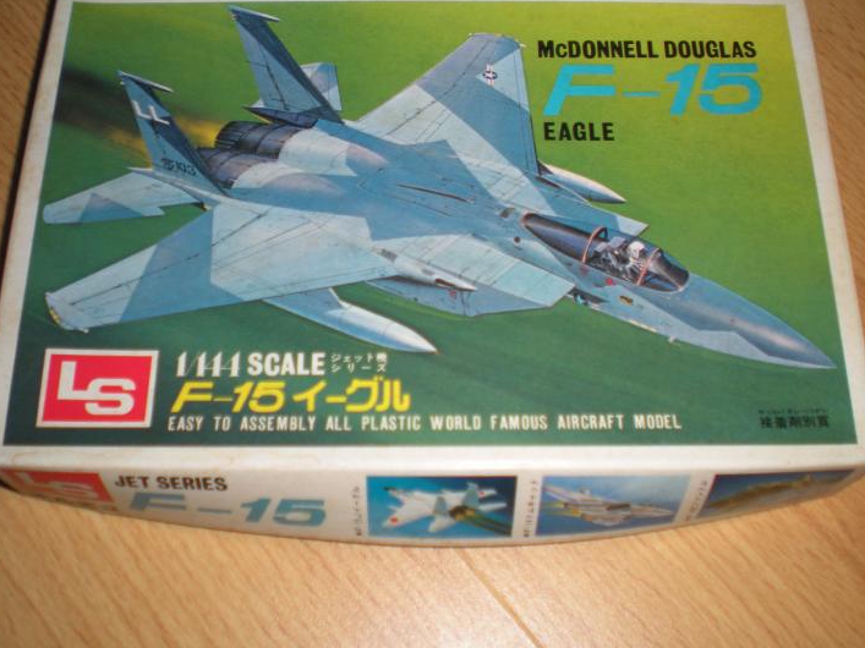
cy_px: 291
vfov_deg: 33.6
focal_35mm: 43
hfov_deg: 43.9
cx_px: 436
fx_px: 1074
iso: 64
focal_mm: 6.3
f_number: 3.1
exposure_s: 1/60
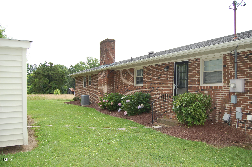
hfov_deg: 67.4
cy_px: 84
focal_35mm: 27
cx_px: 126
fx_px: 189
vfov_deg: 47.8
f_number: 5.6
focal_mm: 18
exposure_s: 1/500
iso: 280
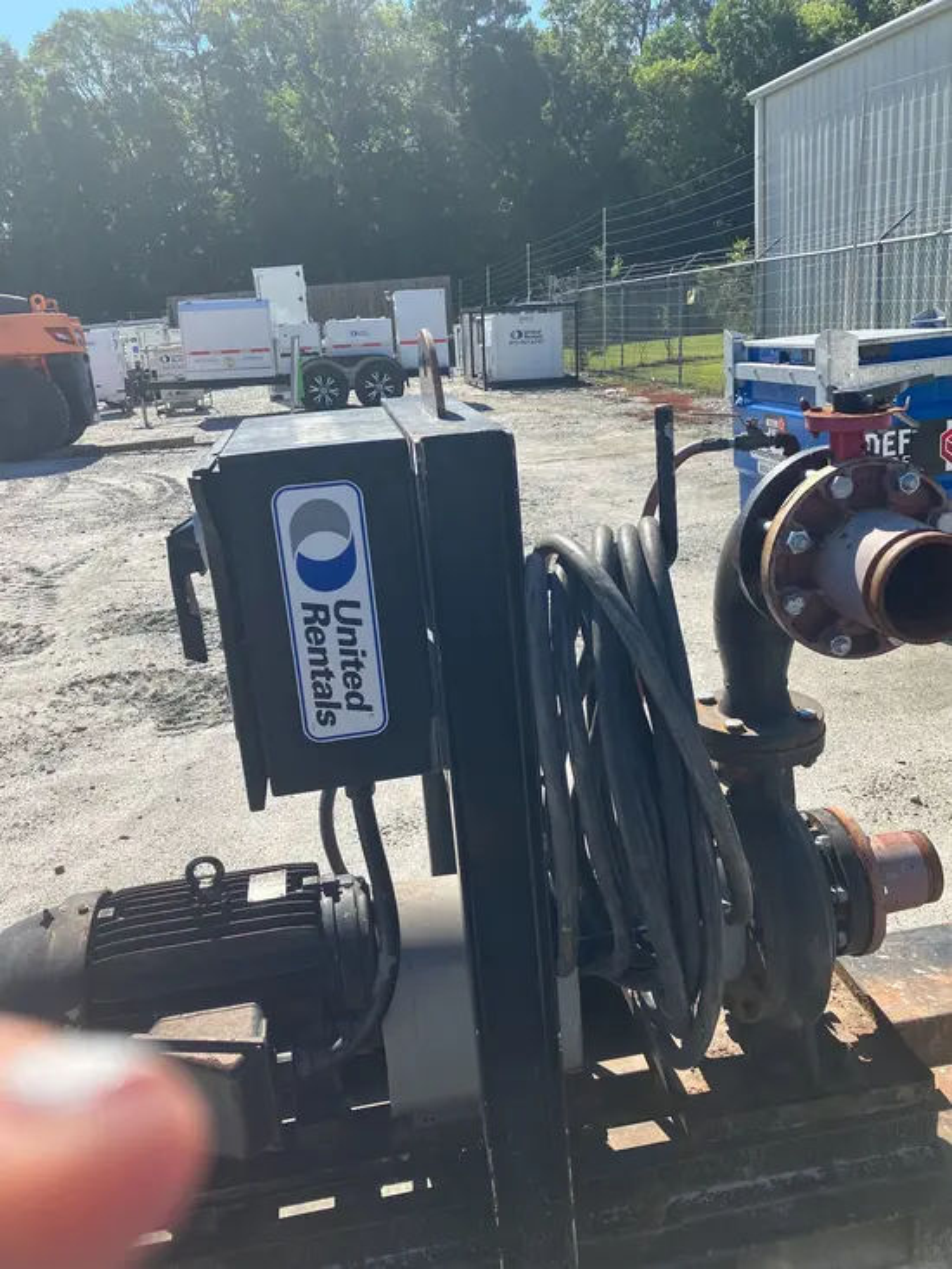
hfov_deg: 49.8
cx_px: 476
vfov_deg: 63.4
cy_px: 634
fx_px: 1026
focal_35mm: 28
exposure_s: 1/1350
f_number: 1.8
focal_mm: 3.99
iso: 32
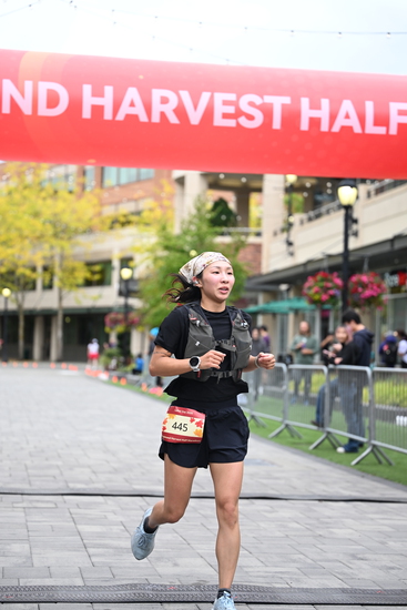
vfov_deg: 27.7
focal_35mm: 73
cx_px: 204
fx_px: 1237
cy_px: 305
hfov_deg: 18.7
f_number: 2.8
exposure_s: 1/2000
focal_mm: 73
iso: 640
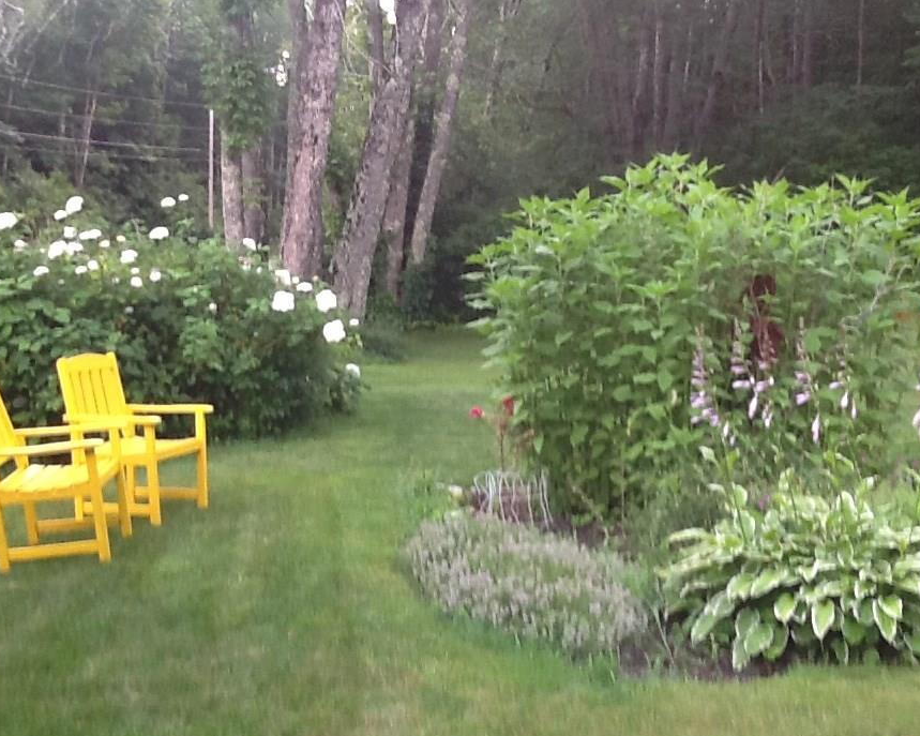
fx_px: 1307
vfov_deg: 31.4
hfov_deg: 38.8
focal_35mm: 48
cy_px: 366
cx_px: 468
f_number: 2.4
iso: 50
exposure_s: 1/40
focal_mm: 2.03
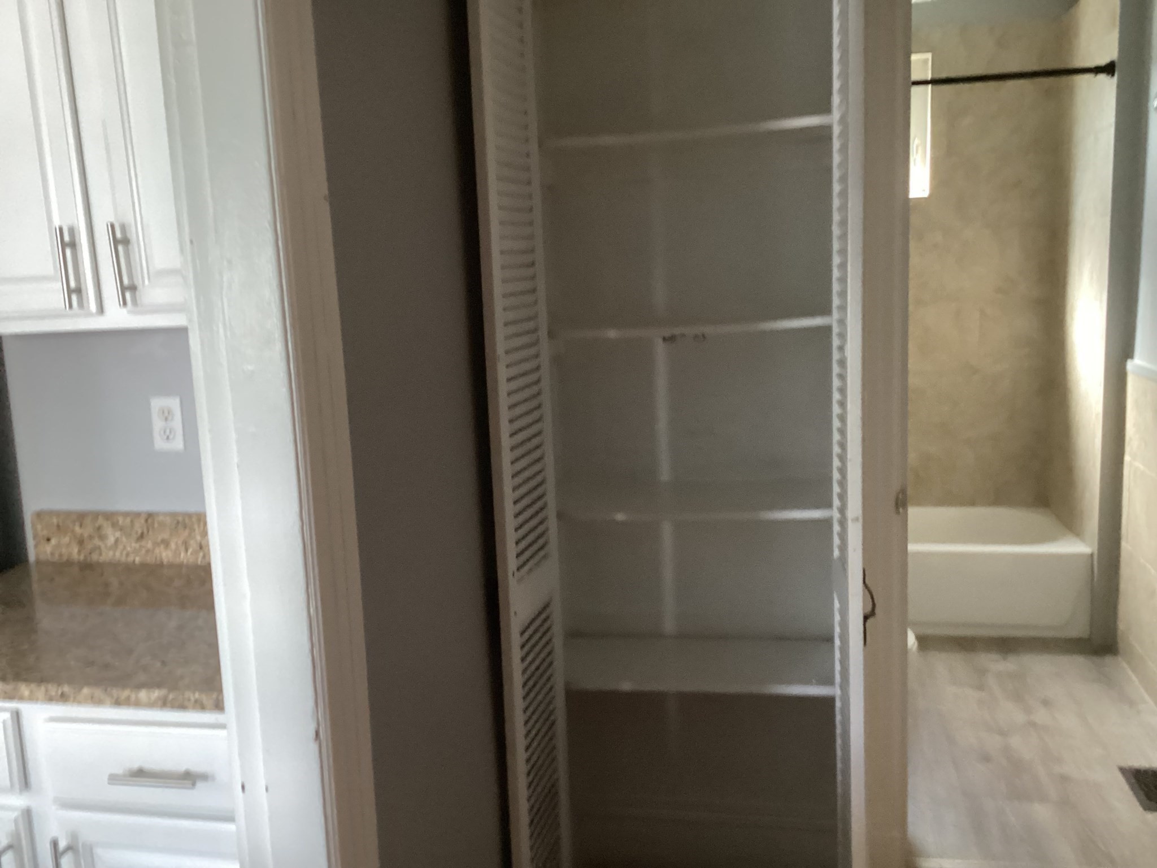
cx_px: 578
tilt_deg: -8.4
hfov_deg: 58.4
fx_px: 1036
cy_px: 434
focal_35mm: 31
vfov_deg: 45.4
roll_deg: +0.1
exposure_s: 1/30
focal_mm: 3.3
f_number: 2.4
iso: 400
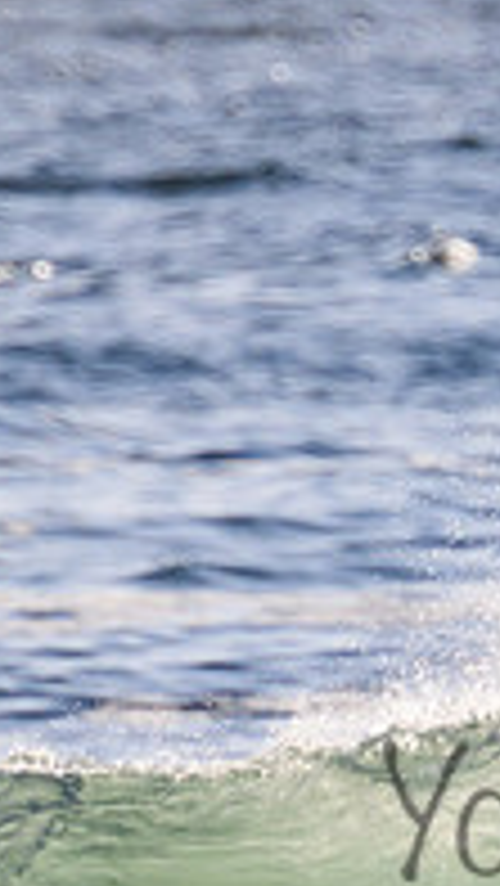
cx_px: 847
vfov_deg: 0.9
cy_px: 771
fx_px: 58190
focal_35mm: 2472
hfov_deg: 0.5
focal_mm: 800
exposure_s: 1/2000
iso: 800
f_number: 11
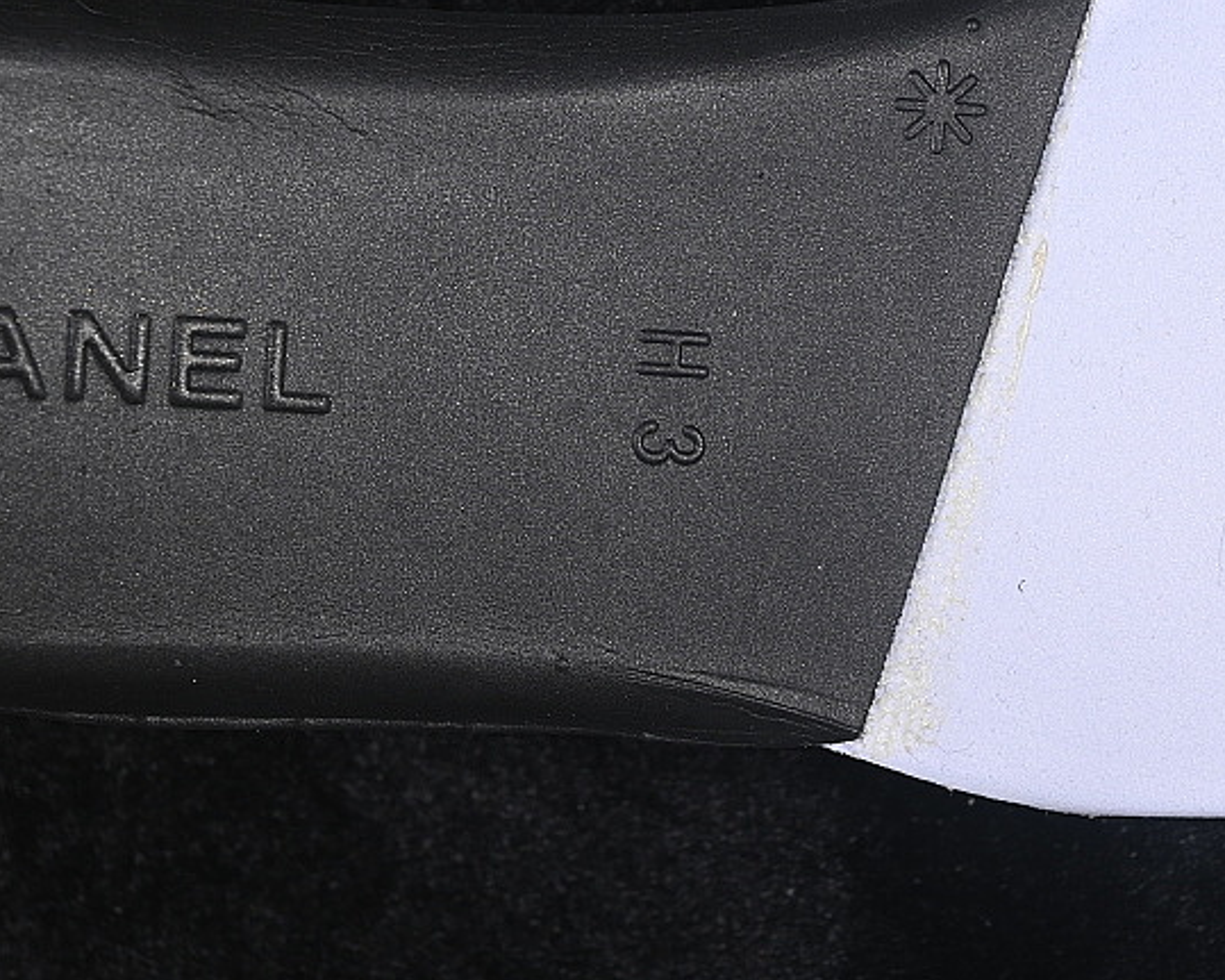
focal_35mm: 141
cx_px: 714
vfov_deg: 10.9
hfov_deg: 13.7
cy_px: 434
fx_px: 5111
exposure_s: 1/60
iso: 160
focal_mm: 50
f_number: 6.3
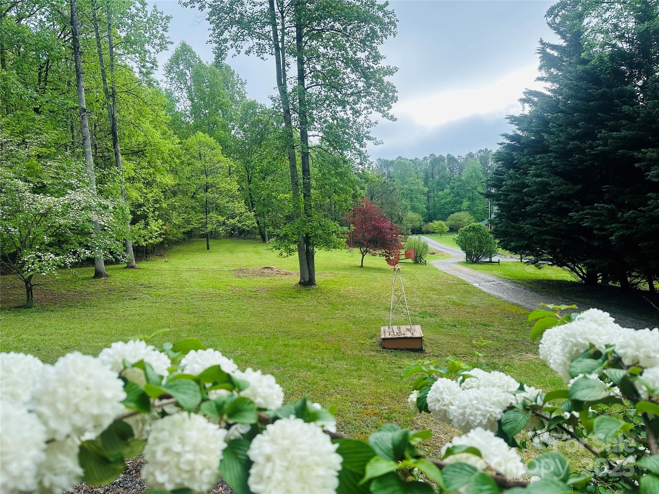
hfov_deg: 71.6
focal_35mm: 24
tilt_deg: -5.5
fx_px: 457
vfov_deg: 56.8
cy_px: 247
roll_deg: +4.8
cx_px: 330
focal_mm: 6.86
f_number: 1.78
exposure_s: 1/1050
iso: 80
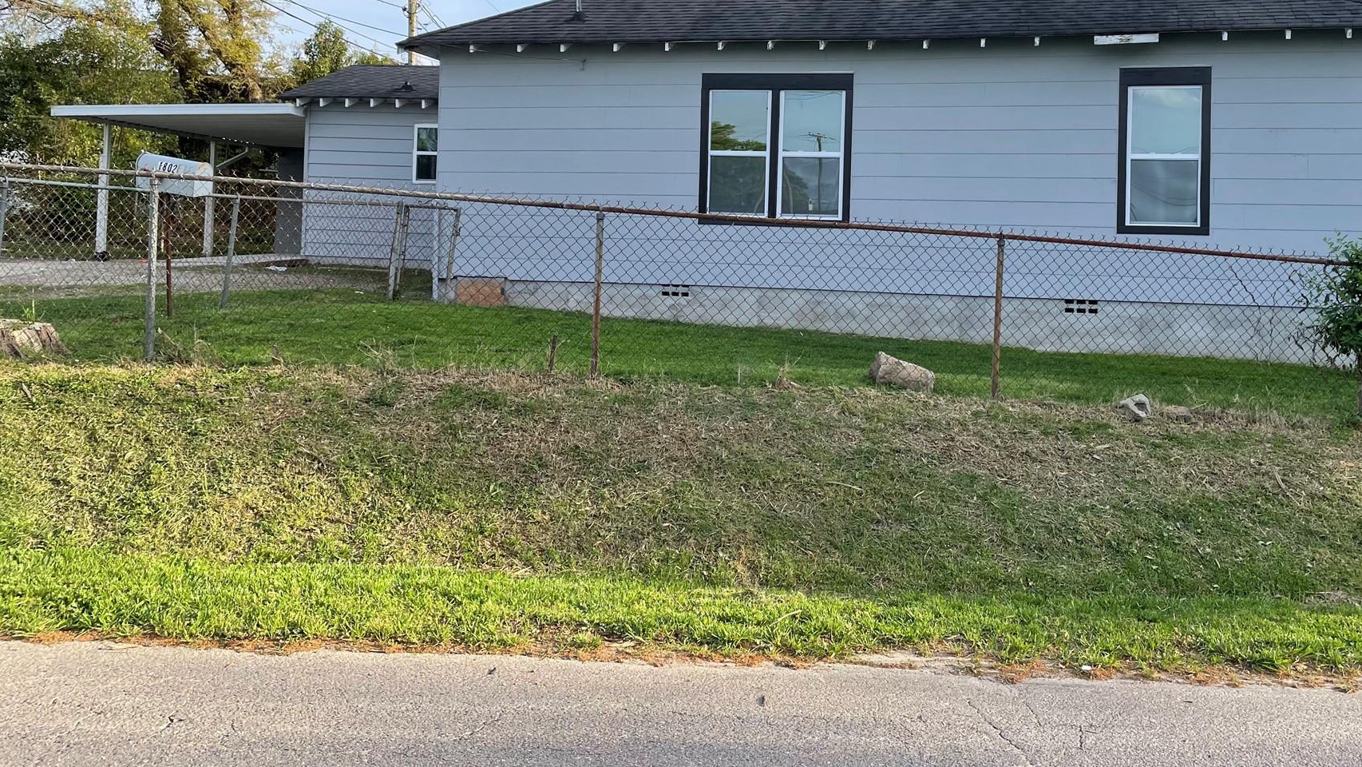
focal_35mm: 34
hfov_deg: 57.7
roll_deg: -1.7
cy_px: 212
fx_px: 1228
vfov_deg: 34.1
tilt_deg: +2.4
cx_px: 800
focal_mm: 4.2
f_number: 1.6
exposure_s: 1/1825
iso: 32
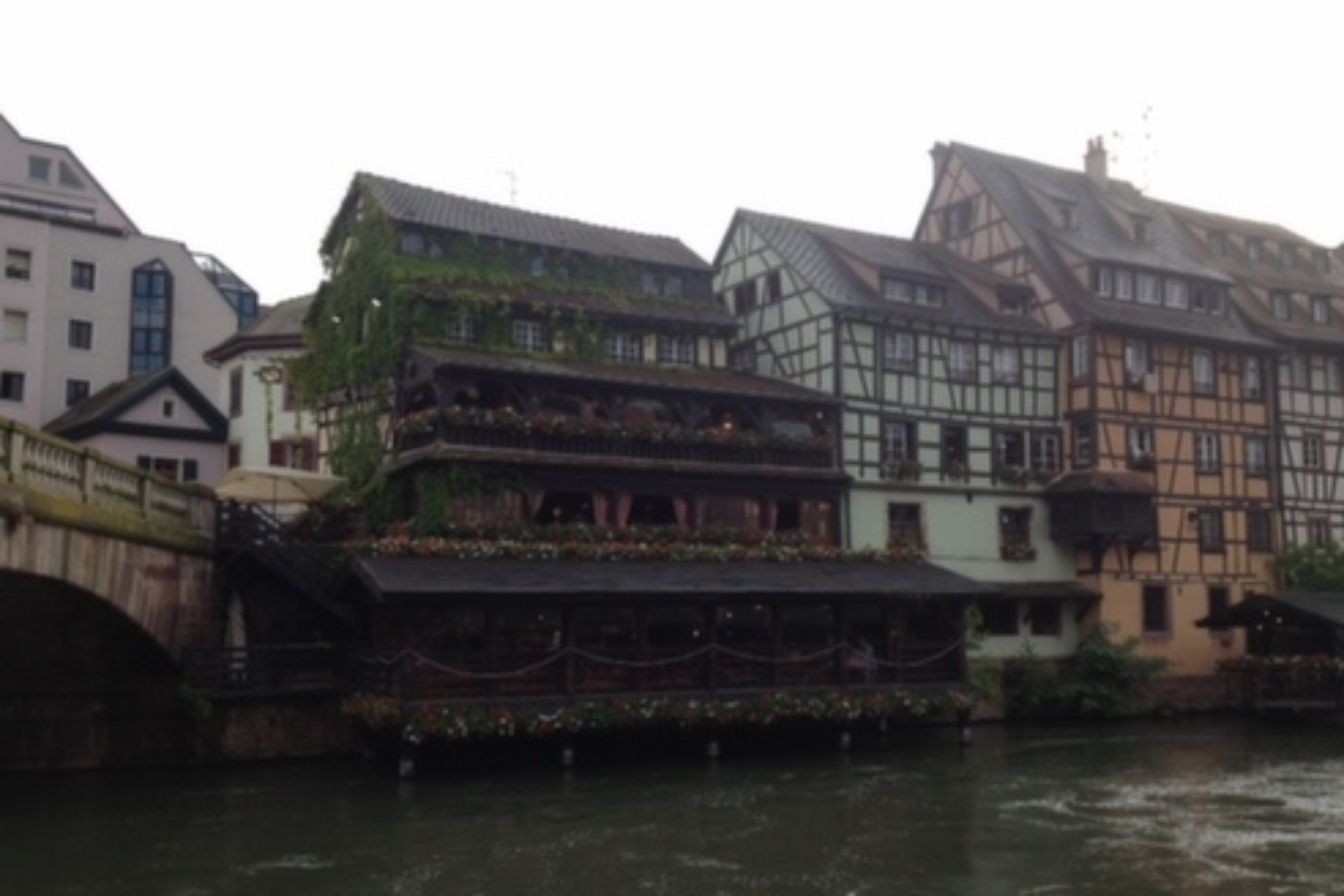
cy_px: 490
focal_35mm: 37
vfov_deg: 35.9
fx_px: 1381
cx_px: 664
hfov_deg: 51.9
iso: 50
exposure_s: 1/506
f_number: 2.4
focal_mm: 4.28
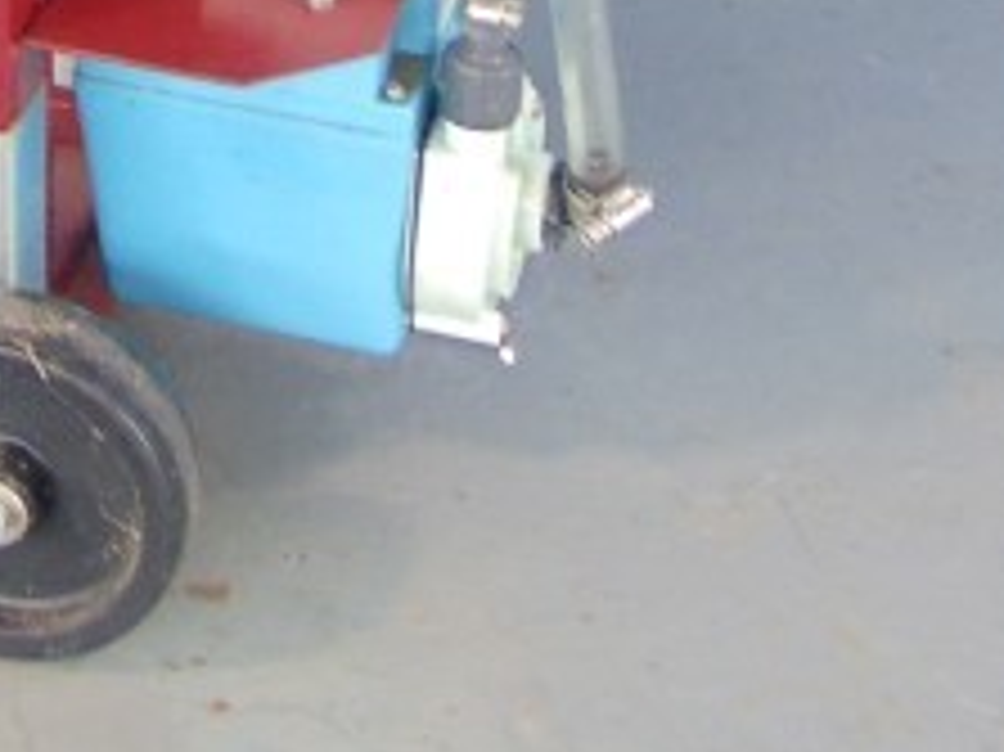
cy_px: -887
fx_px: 4000
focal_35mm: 138
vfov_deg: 9.8
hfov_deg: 14.0
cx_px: -81
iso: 80
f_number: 3.1
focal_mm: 5.4
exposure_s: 1/15
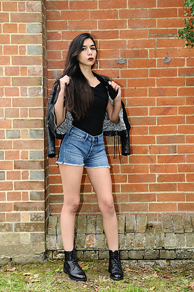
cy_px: 146
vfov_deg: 29.9
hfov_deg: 20.1
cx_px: 97
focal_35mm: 68
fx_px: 547
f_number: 4
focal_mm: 45
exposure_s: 1/250
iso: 640
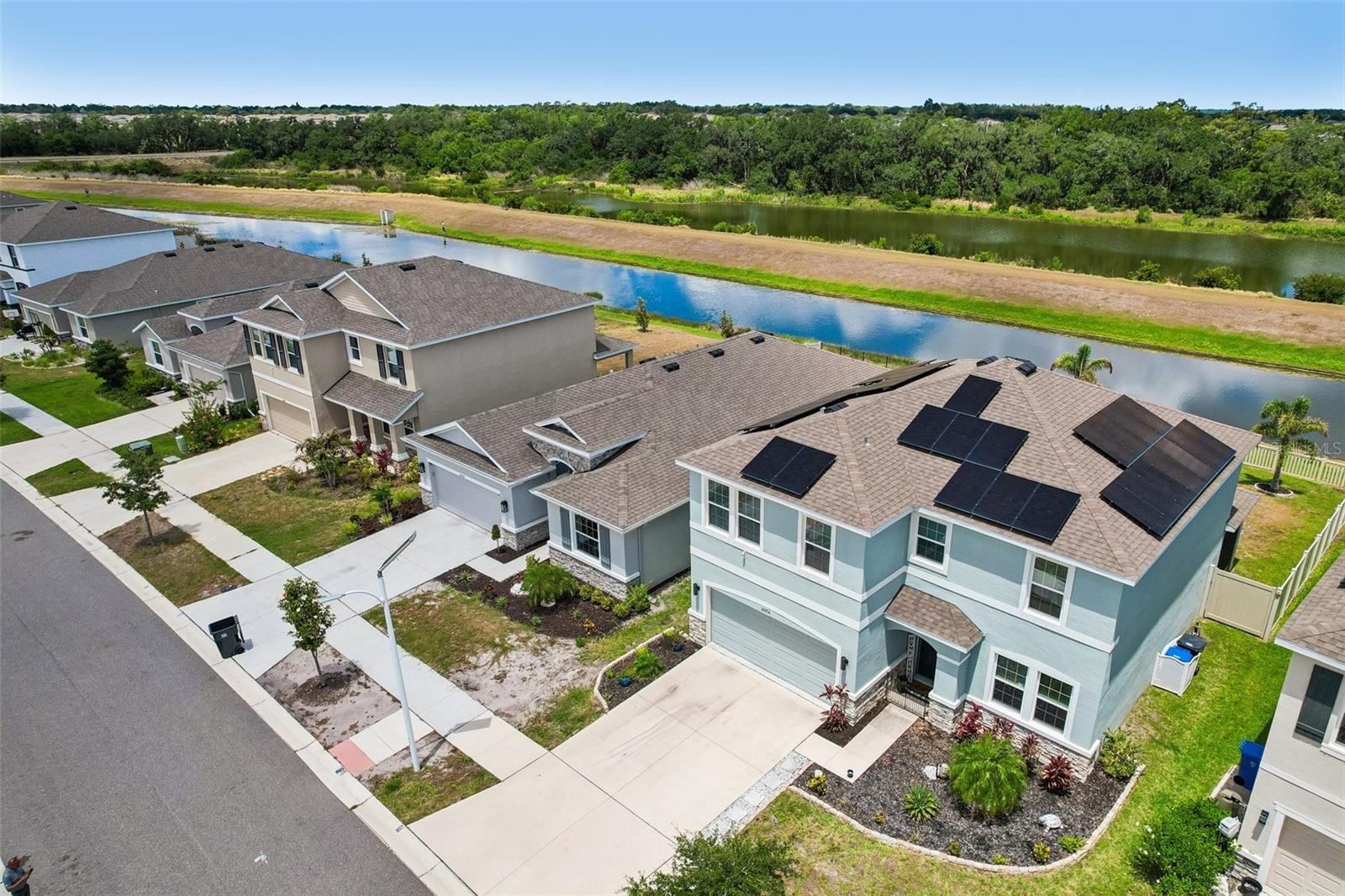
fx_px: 822
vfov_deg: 57.2
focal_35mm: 22
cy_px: 448
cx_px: 672
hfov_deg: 78.6
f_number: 2.8
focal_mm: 8.4
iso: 100
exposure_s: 1/2500
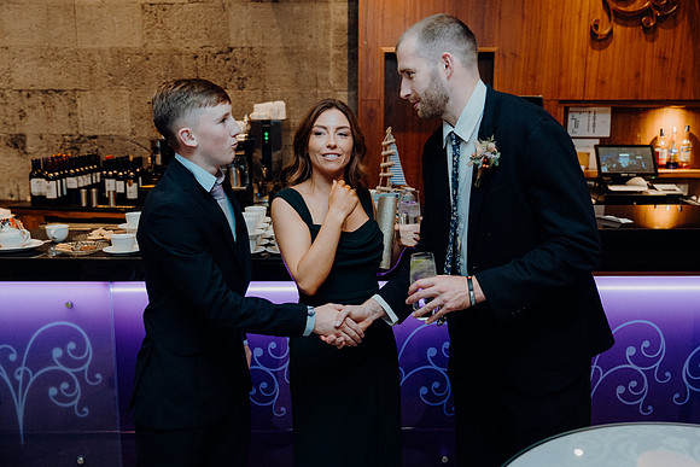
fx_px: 681
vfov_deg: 37.9
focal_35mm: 35
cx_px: 350
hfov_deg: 54.4
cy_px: 234
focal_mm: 35
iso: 3200
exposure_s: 1/125
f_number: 3.5
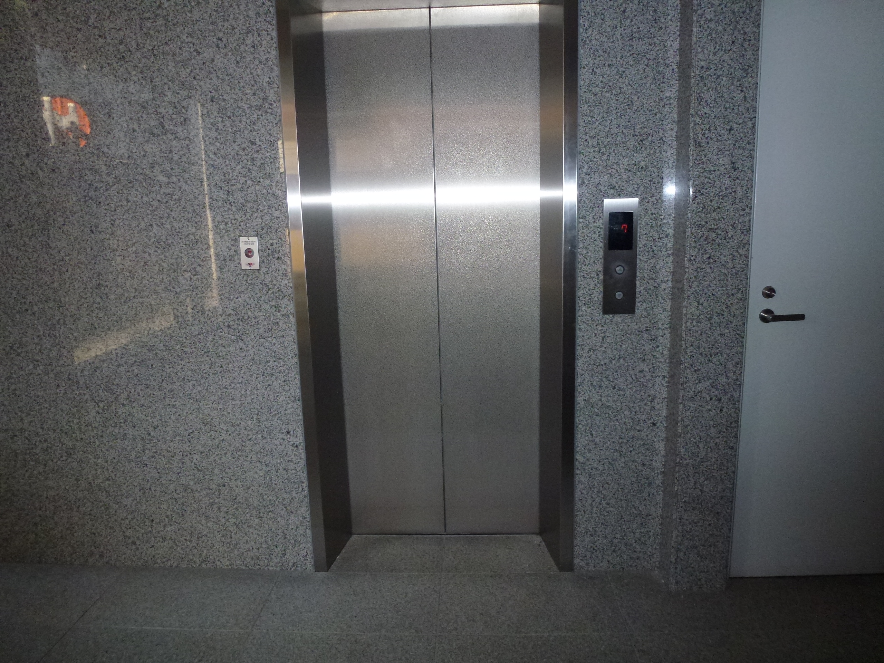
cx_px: 442
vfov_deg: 56.8
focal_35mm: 24
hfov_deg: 71.6
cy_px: 332
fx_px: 613
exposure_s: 1/125
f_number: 3.3
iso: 400
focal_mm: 4.3
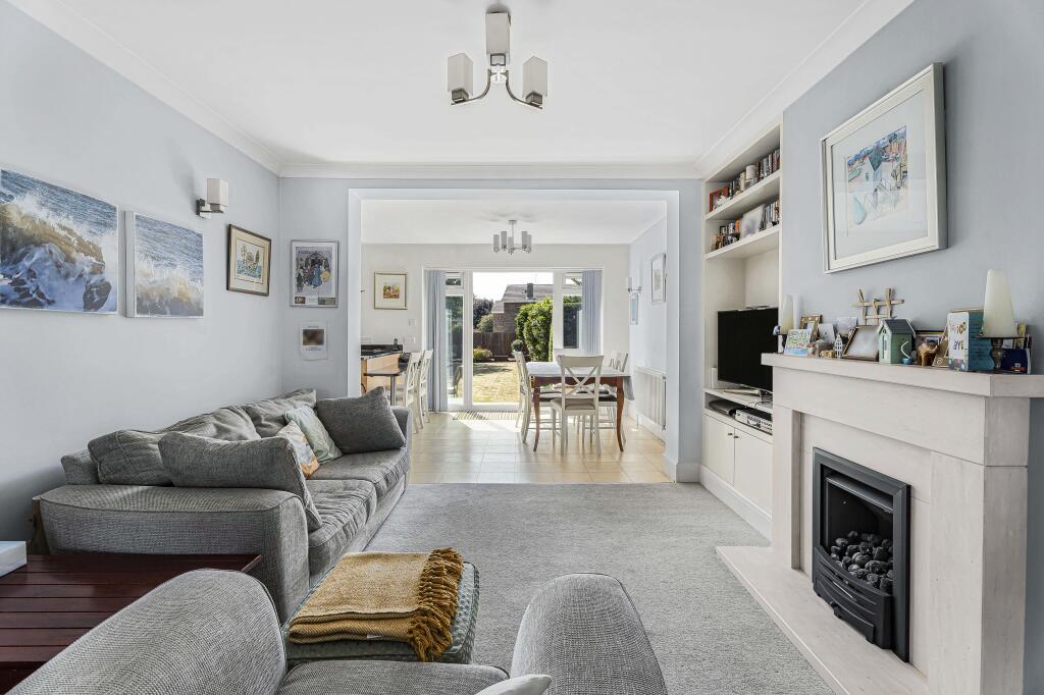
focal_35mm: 16
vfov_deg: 73.7
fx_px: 464
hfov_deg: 96.8
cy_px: 348
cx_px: 522
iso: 400
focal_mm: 16
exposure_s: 1/20
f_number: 9
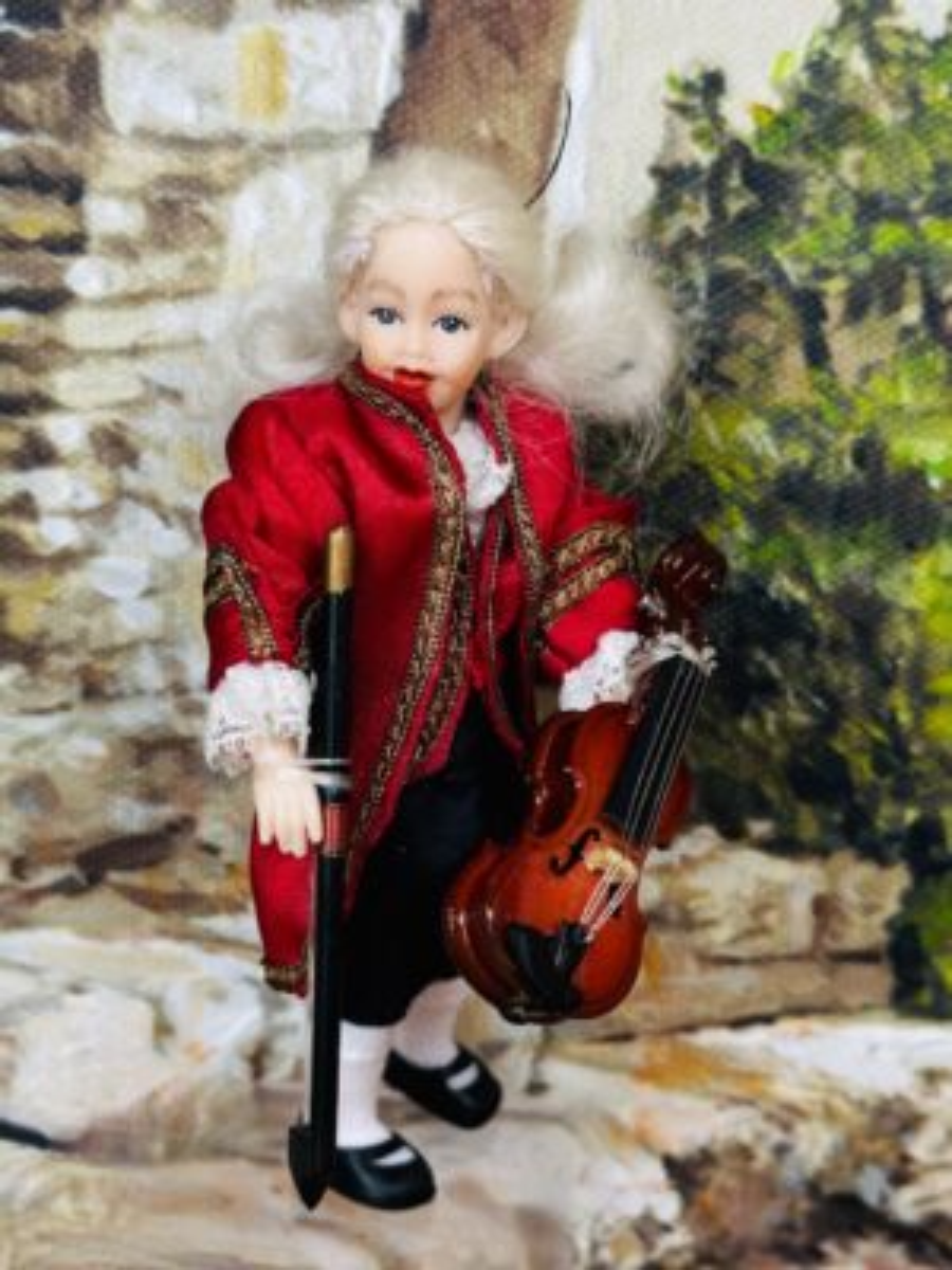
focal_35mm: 48
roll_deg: +1.5
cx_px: 476
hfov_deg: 30.3
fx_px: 1760
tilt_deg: -20.2
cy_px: 635
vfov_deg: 39.7
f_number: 1.78
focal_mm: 6.86
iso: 64
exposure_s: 1/300
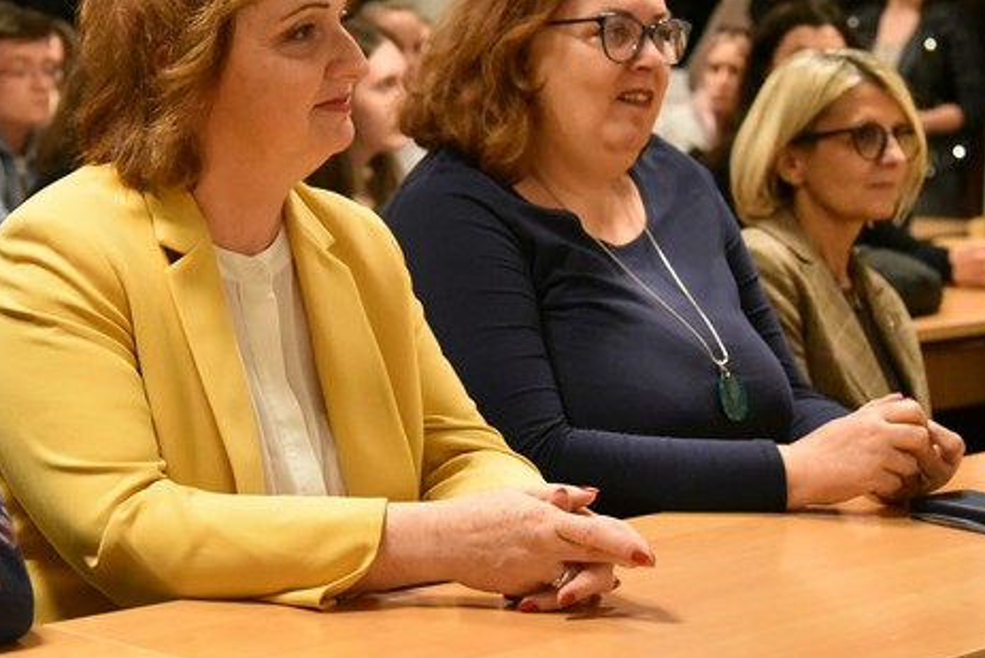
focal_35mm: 92
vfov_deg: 14.8
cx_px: 253
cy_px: 208
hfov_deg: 21.9
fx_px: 2518
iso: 10000
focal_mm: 52
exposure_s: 1/400
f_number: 4
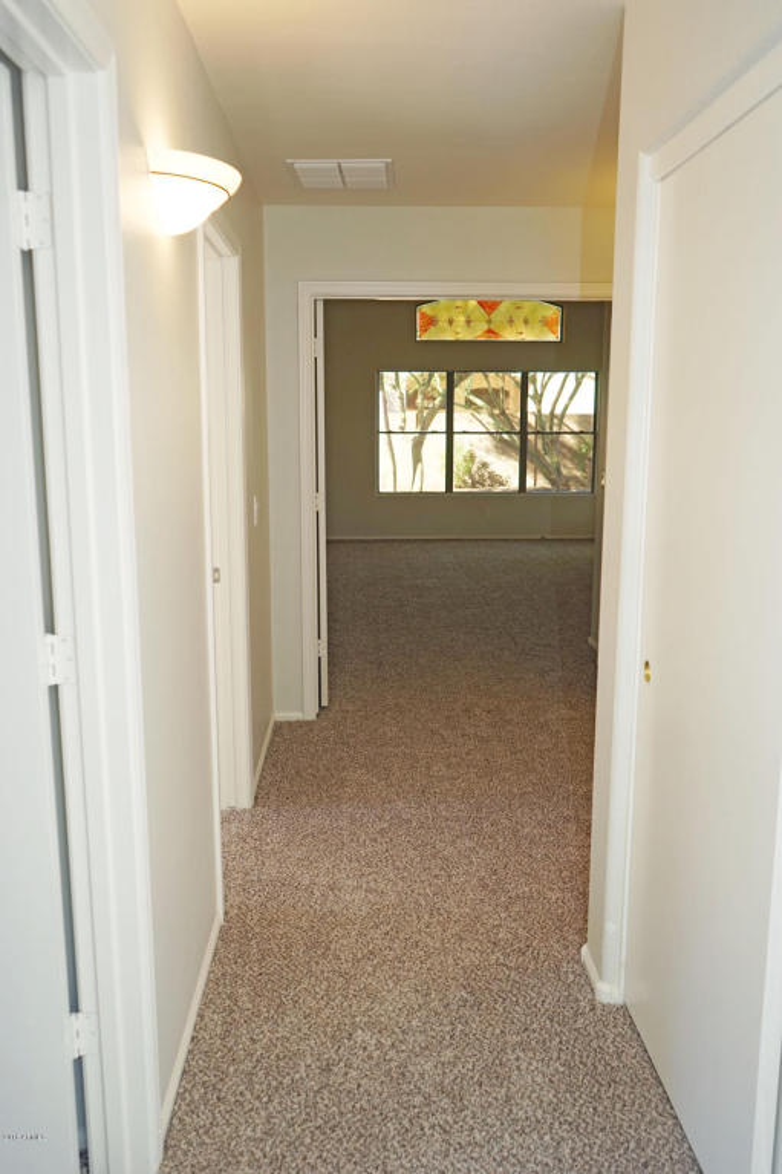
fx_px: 913
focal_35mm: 28
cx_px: 391
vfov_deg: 65.5
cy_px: 587
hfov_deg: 46.4
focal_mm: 28
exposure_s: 1/160
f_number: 4
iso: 500
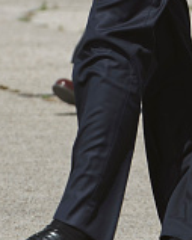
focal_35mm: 1191
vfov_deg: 1.6
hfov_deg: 1.3
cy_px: -127
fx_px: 8468
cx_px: 181
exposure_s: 1/400
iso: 100
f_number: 5.6
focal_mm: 340
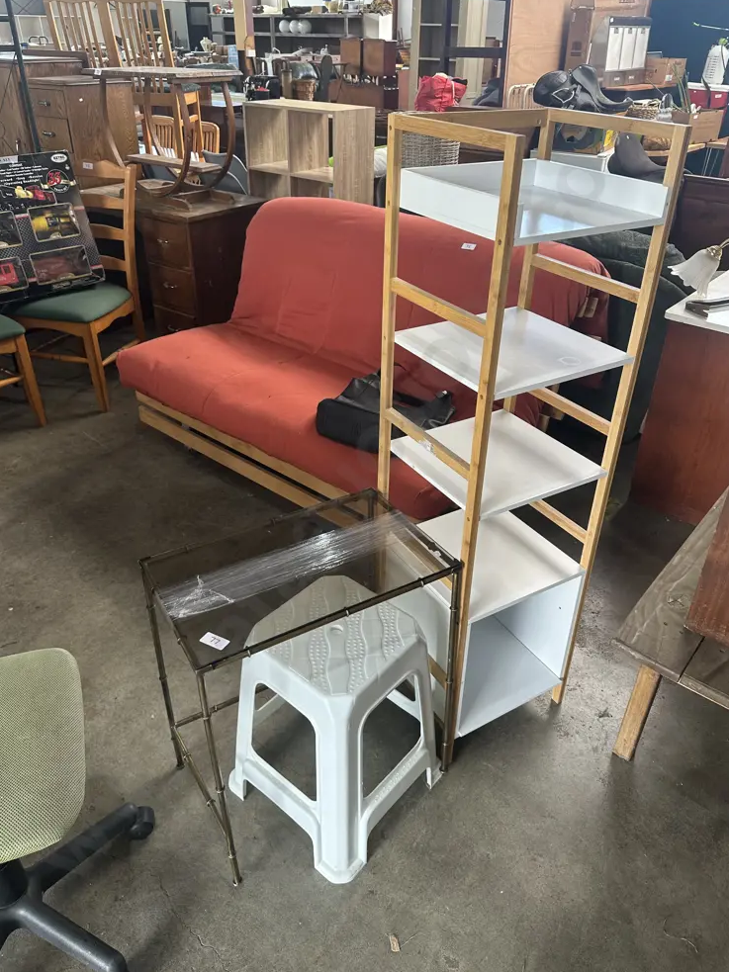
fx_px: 702
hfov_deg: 54.9
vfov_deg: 69.4
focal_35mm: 25
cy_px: 471
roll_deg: -2.1
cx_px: 363
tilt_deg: -30.9
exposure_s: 1/100
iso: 100
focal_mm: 6.86
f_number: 1.78
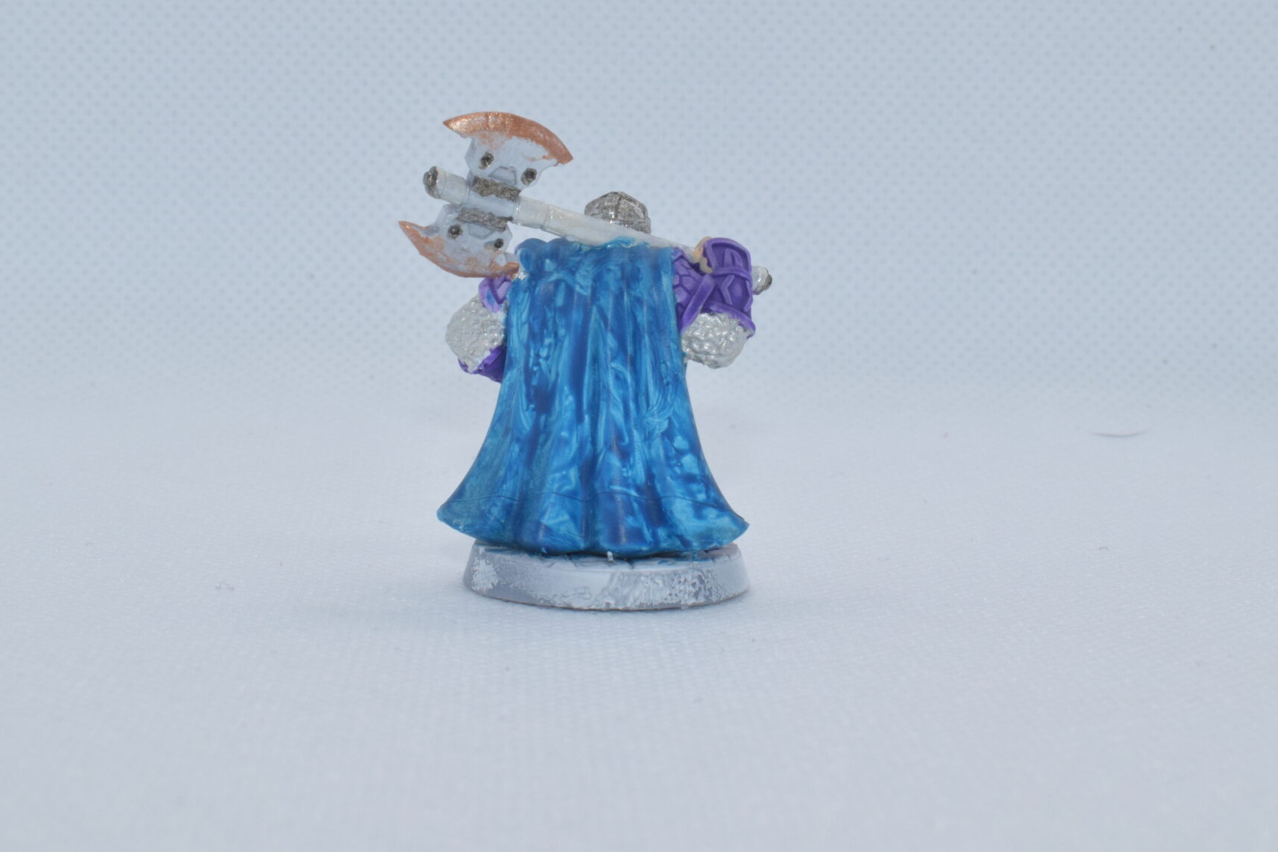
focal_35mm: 79
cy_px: 259
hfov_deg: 25.7
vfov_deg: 17.3
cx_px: 609
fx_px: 2795
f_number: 20
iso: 800
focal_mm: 35
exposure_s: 1/125
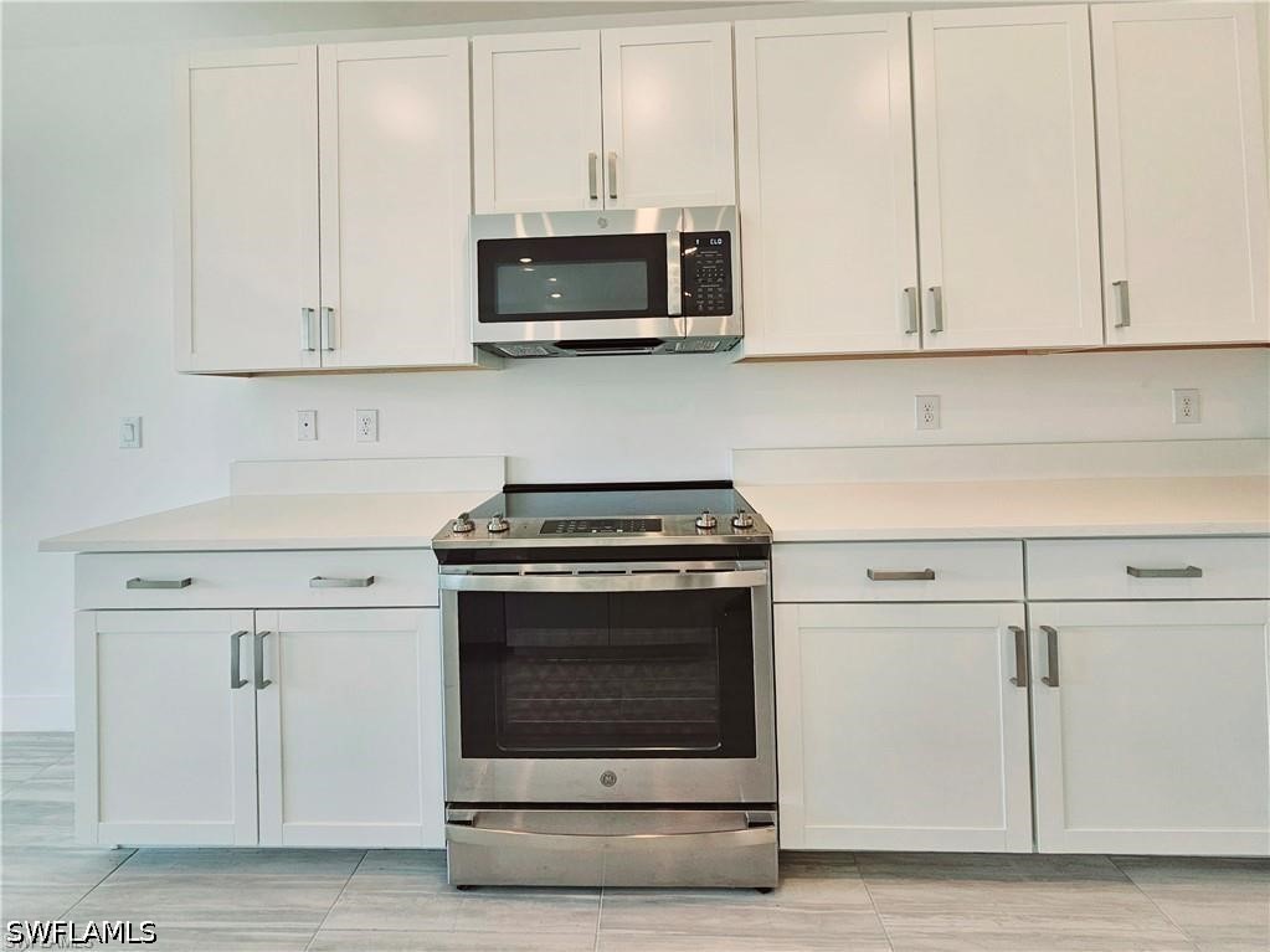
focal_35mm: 13
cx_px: 635
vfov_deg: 89.9
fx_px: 477
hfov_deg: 106.2
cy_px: 476
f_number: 2.2
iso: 80
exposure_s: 1/120
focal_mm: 2.2
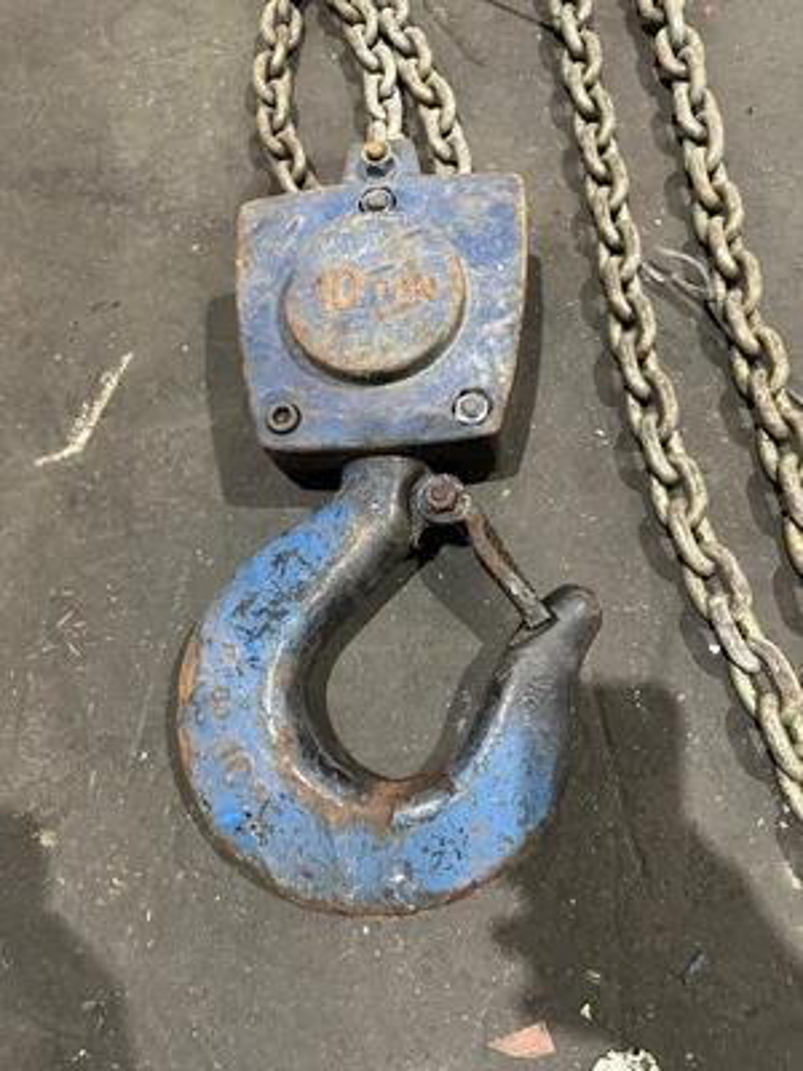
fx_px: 742
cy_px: 536
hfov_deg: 56.8
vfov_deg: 71.6
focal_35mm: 24
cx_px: 402
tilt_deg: -67.8
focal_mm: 6.86
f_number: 1.78
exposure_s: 1/60
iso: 500
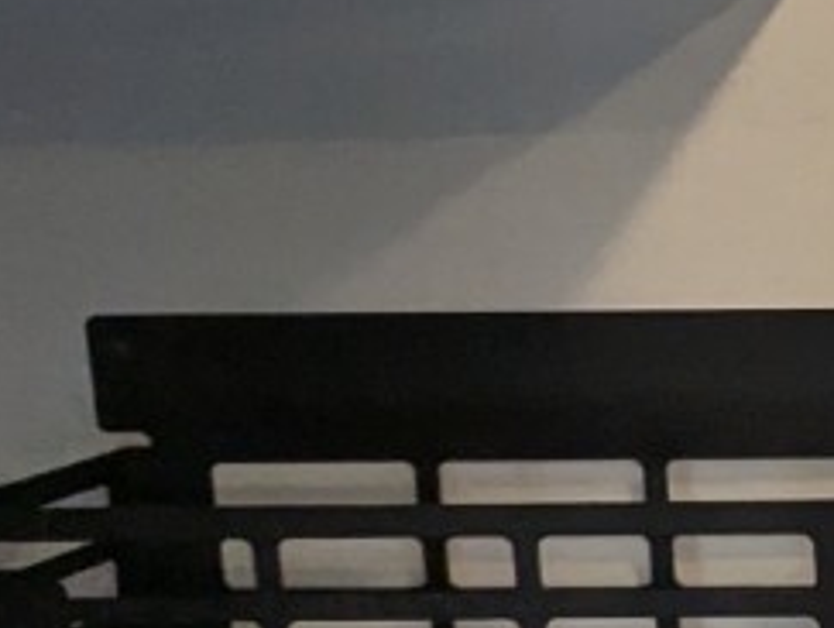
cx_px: 1543
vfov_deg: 16.1
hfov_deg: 17.1
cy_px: 429
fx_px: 2220
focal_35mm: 92
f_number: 2.2
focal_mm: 2.35
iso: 190
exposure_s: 1/146
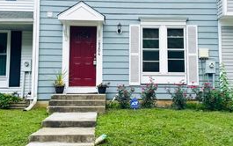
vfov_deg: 26.9
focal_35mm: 48
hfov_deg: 41.8
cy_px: 58
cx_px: 125
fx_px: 305
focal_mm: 6.76
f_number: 1.78
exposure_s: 1/1285
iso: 80
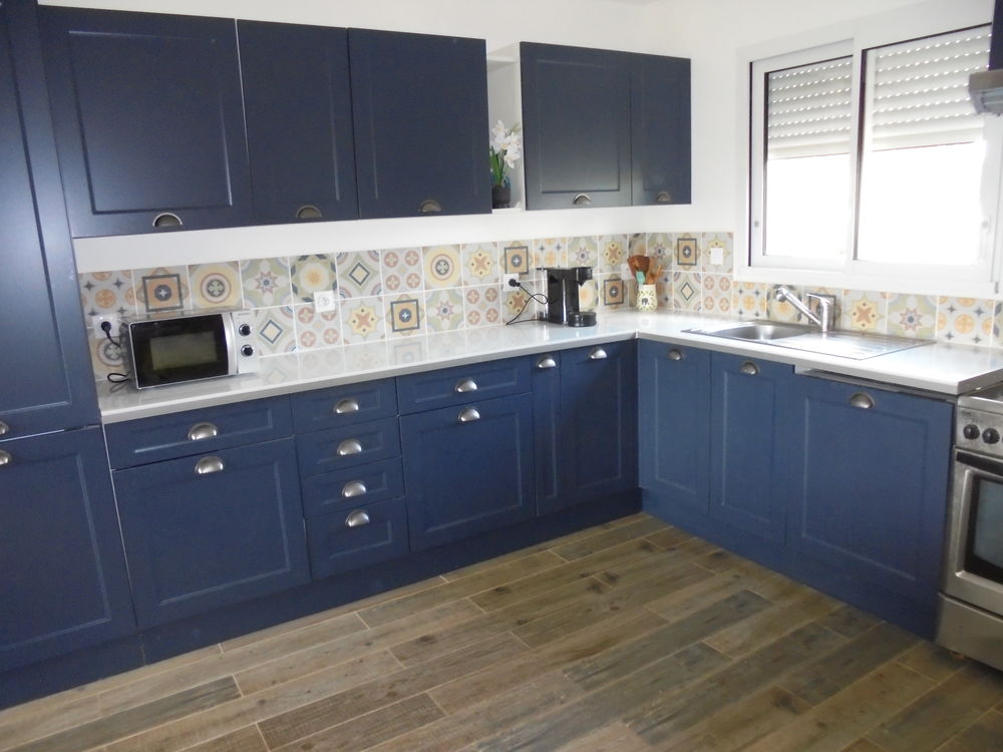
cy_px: 376
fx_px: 753
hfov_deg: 67.3
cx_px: 502
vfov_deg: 53.1
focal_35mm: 26
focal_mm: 4.6
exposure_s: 1/30
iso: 400
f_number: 3.5
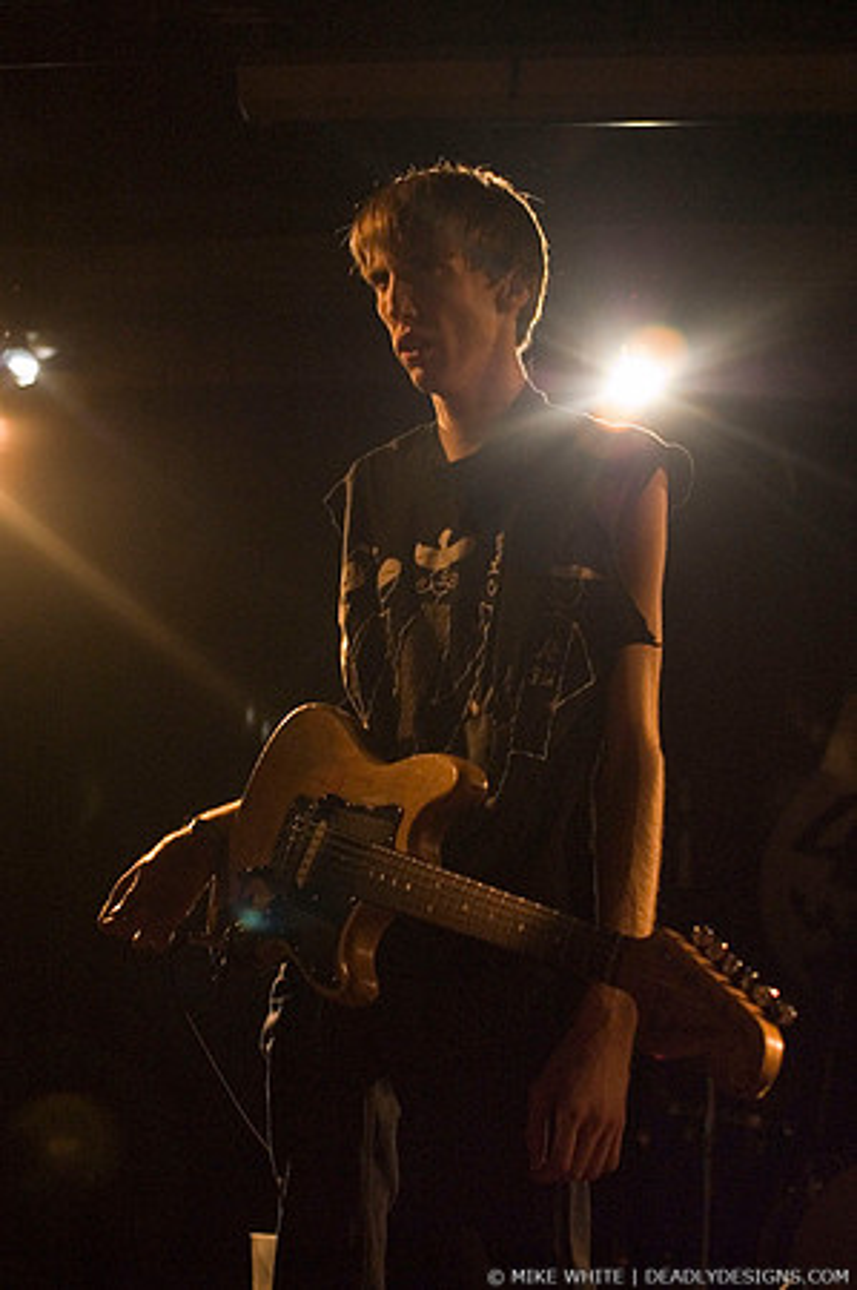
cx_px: 428
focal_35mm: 52
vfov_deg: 37.9
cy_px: 645
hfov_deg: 25.7
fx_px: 1879
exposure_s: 1/30
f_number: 2.8
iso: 1600
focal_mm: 35
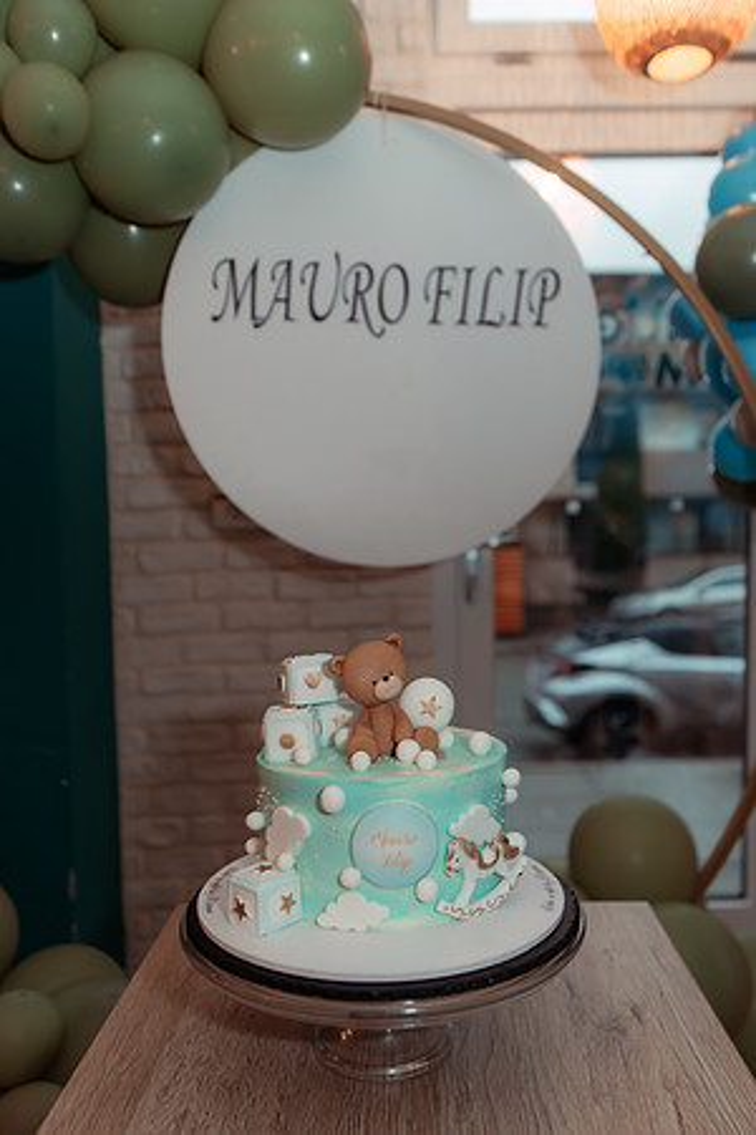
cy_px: 568
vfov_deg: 61.9
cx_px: 378
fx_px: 945
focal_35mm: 30
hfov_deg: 43.6
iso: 1600
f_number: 2.8
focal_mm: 30
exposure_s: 1/200
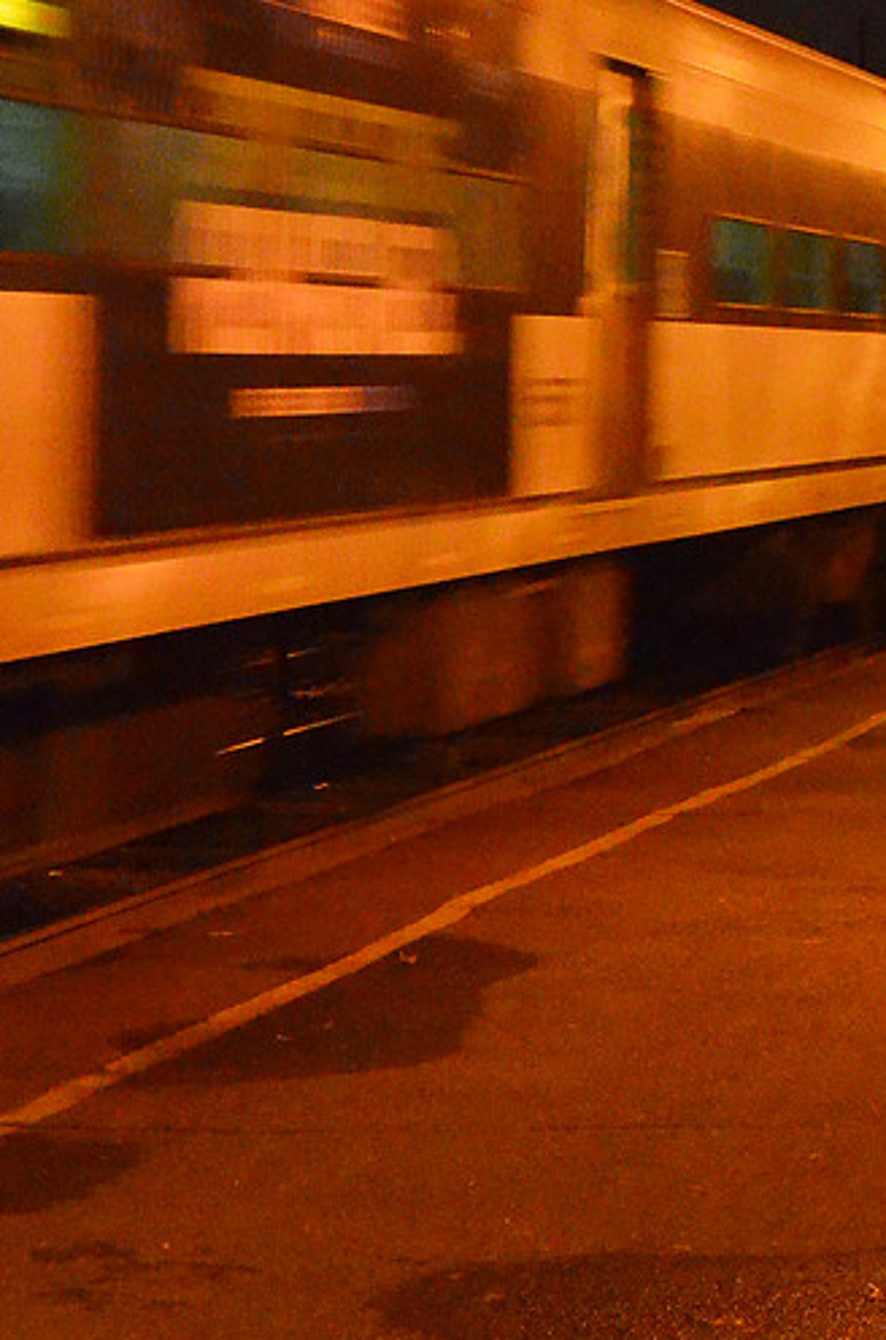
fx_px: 4232
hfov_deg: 11.7
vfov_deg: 17.6
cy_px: 30
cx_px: 1062
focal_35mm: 114
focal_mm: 26
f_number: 8
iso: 6400
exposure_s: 1/15
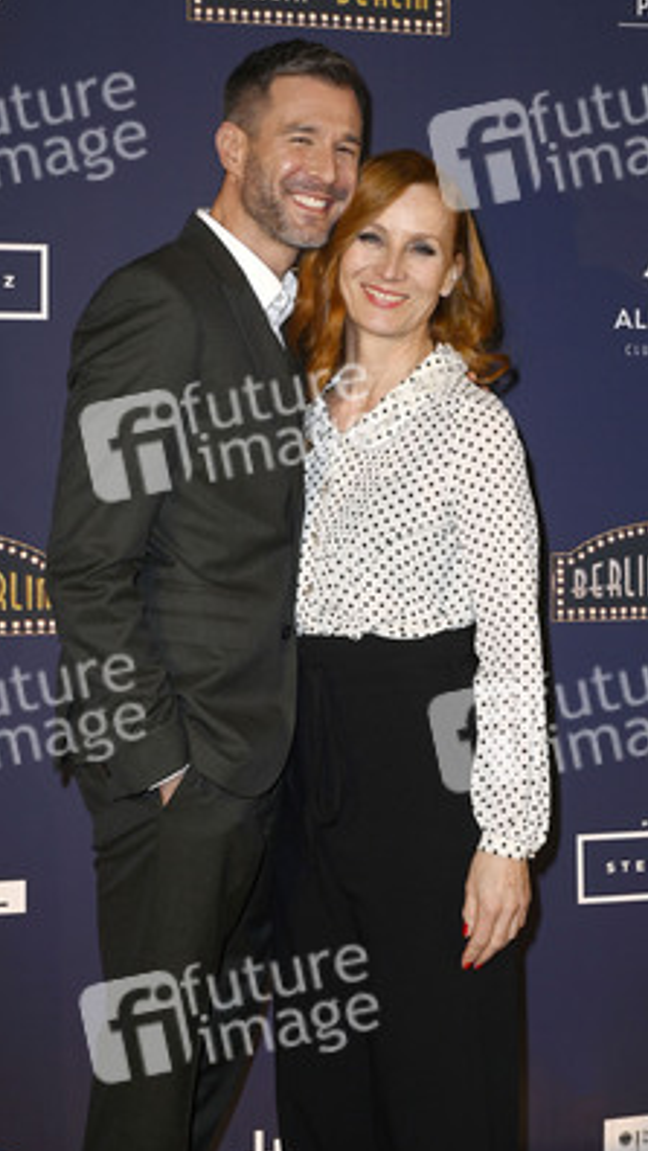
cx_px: 314
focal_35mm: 74
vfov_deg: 28.6
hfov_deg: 16.3
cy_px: 578
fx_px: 2259
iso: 320
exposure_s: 1/200
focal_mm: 70
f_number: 5.6
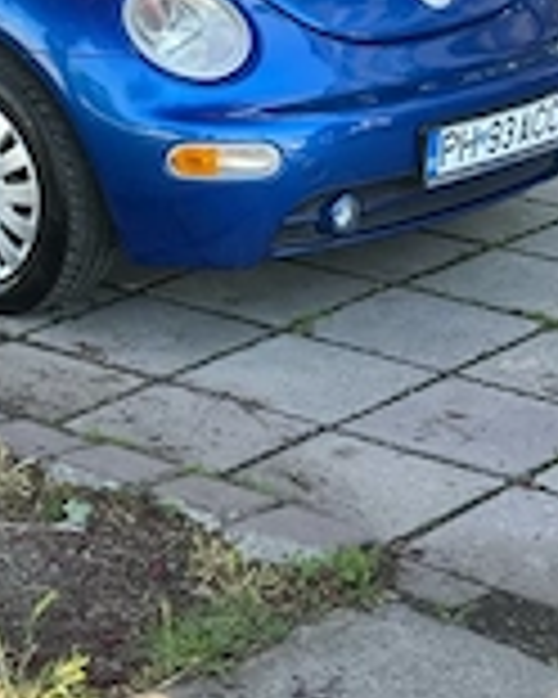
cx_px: -40
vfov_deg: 15.6
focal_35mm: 121
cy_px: -23
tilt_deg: -8.2
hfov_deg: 12.5
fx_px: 2498
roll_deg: -0.4
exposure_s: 1/204
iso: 64
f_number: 1.78
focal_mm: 6.86
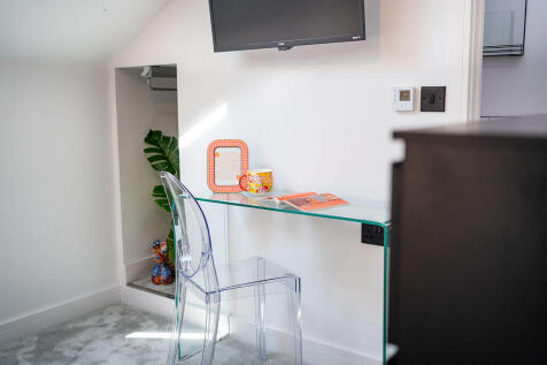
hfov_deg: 54.5
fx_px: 532
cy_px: 182
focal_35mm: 35
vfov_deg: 37.8
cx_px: 274
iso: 500
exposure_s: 1/250
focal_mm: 35
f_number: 2.8
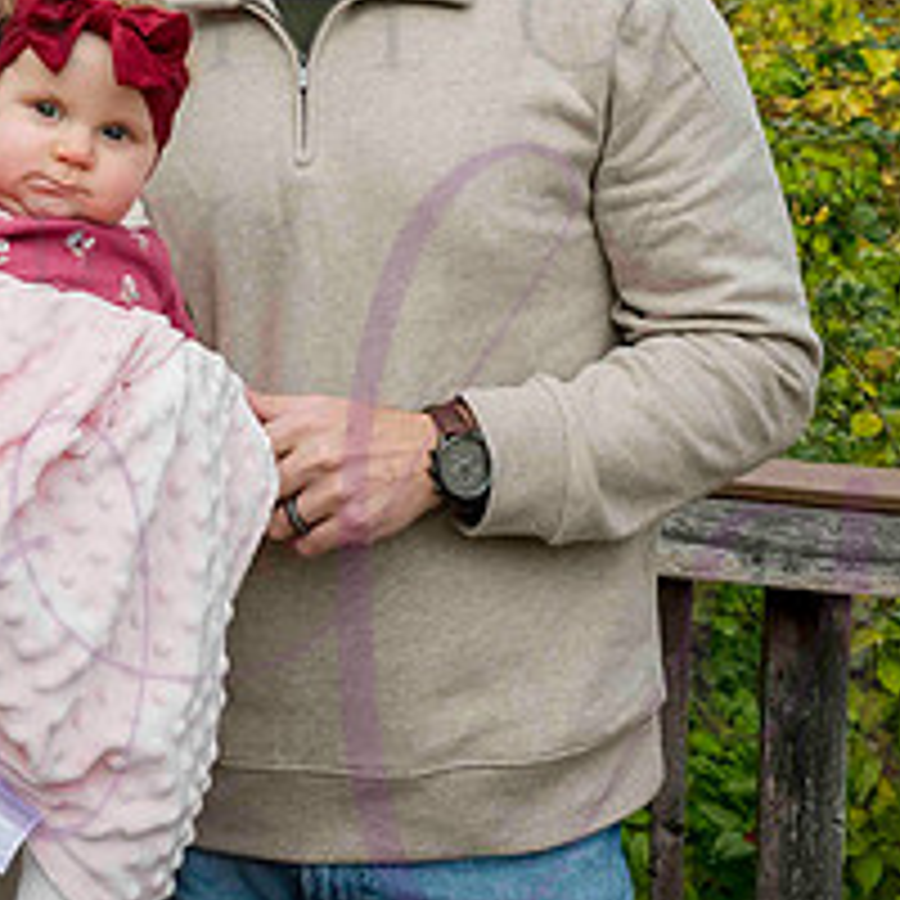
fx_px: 2088
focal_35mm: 71
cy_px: 62
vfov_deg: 23.6
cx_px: 195
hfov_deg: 24.0
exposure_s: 1/640
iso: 400
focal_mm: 24
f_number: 6.3
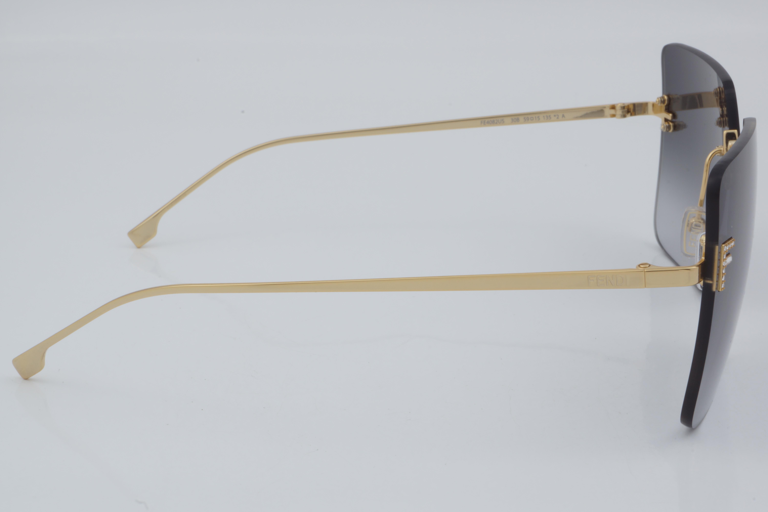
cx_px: 384
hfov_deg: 27.0
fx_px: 1600
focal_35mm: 75
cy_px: 256
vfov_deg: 18.2
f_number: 32
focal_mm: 50
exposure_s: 1/4
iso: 100
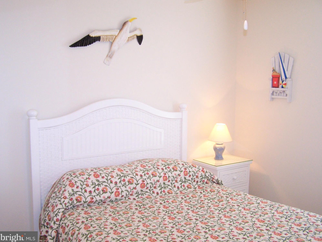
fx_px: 363
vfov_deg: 36.8
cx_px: 163
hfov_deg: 47.9
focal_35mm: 39
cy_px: 120
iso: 140
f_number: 2.8
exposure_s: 1/60
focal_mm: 6.3
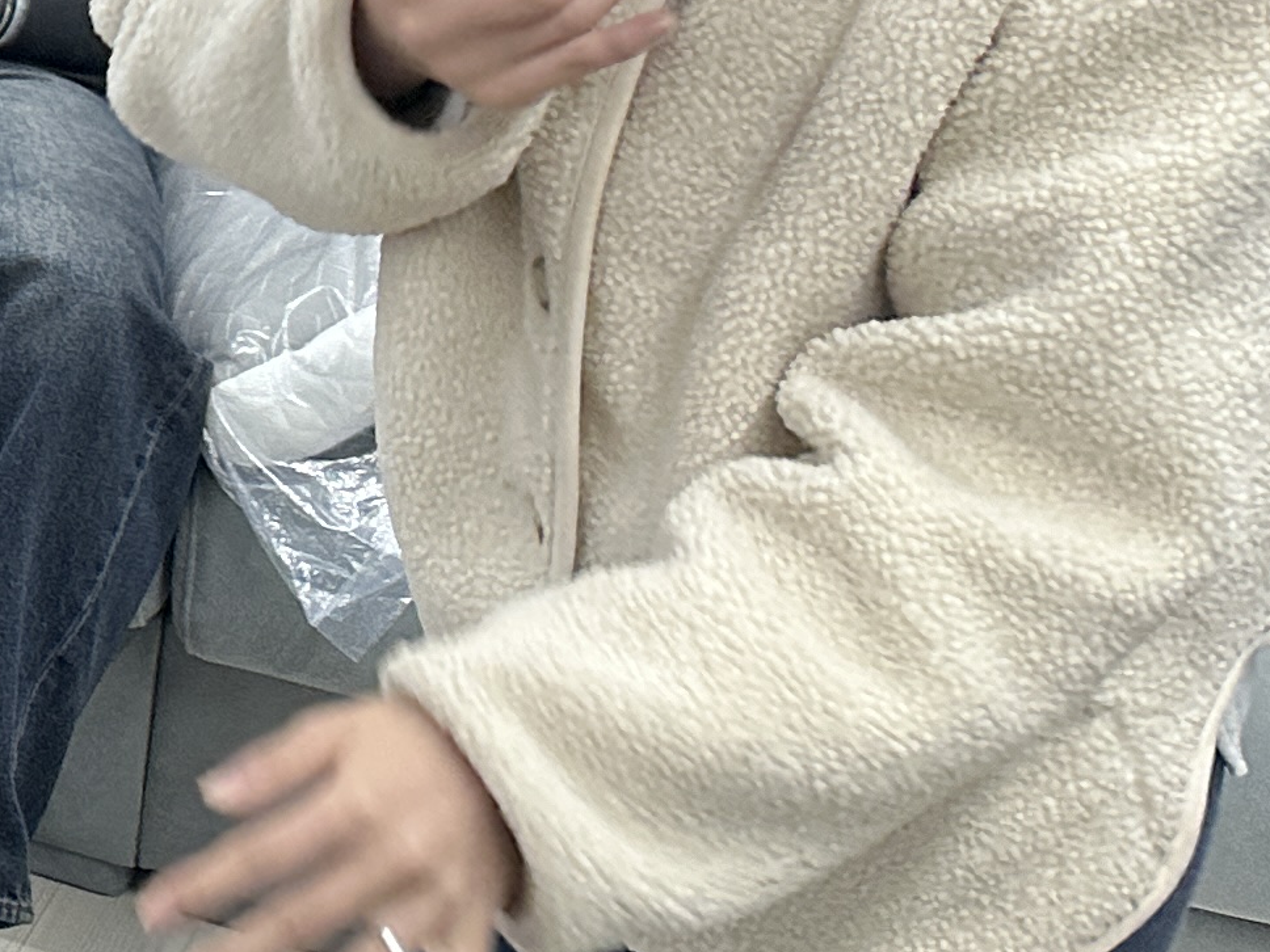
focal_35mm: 100
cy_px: -228
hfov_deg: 16.0
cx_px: -1156
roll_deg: +0.1
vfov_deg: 14.3
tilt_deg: -14.4
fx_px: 3669
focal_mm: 6.86
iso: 200
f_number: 1.78
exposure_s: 1/120
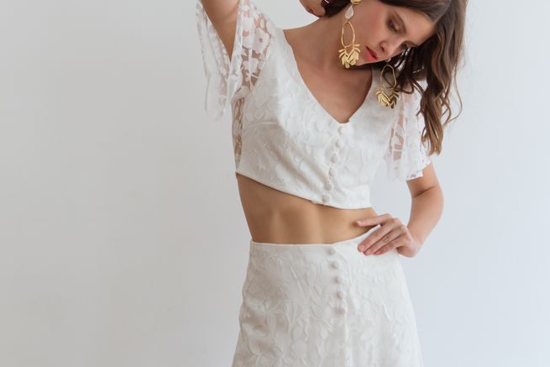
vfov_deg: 24.5
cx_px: 211
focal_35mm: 55
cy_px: 133
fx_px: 840
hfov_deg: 36.1
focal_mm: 40
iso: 500
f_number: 4.5
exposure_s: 1/160
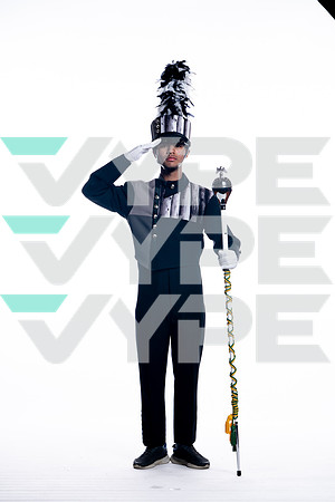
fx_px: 1535
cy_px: 251
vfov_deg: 18.6
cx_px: 168
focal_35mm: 110
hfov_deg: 12.5
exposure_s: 1/250
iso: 400
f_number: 5.6
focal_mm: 110
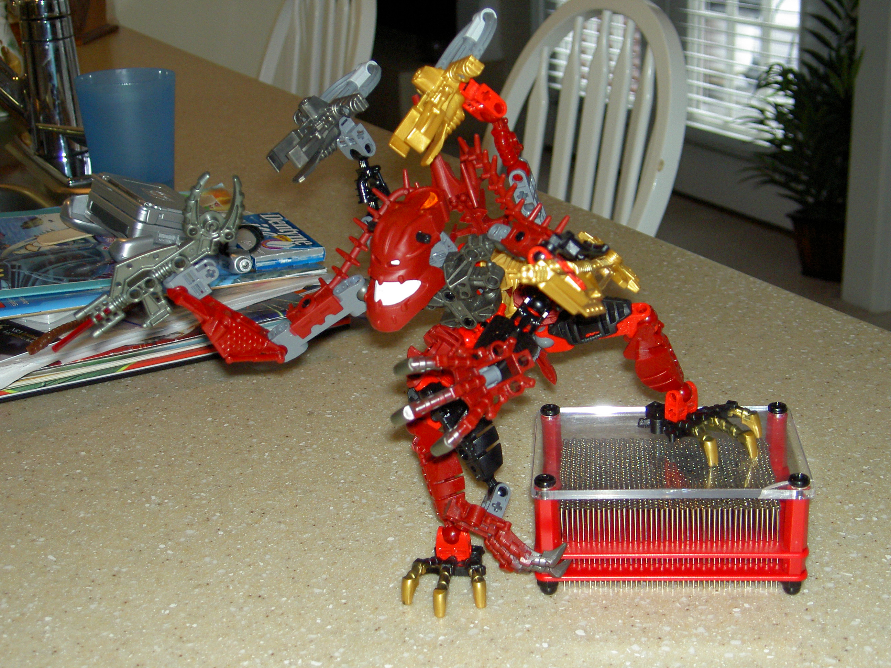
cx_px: 446
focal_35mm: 55
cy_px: 334
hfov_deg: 34.9
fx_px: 1416
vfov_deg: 26.6
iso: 100
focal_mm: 11.3
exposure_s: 1/68.5
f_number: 3.3
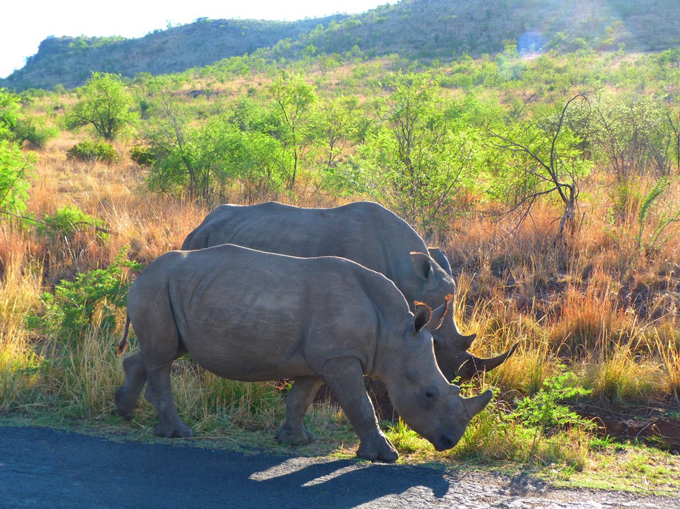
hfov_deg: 34.4
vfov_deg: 26.1
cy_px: 251
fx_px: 1100
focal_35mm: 56
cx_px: 336
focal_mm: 10
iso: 80
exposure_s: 1/100
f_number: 3.6
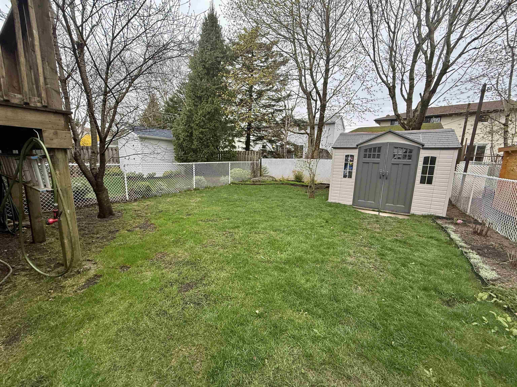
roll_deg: -1.6
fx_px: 209
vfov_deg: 85.7
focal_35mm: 14
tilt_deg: -9.4
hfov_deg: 102.1
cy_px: 194
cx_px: 258
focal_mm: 2.22
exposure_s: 1/99
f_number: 2.2
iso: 200
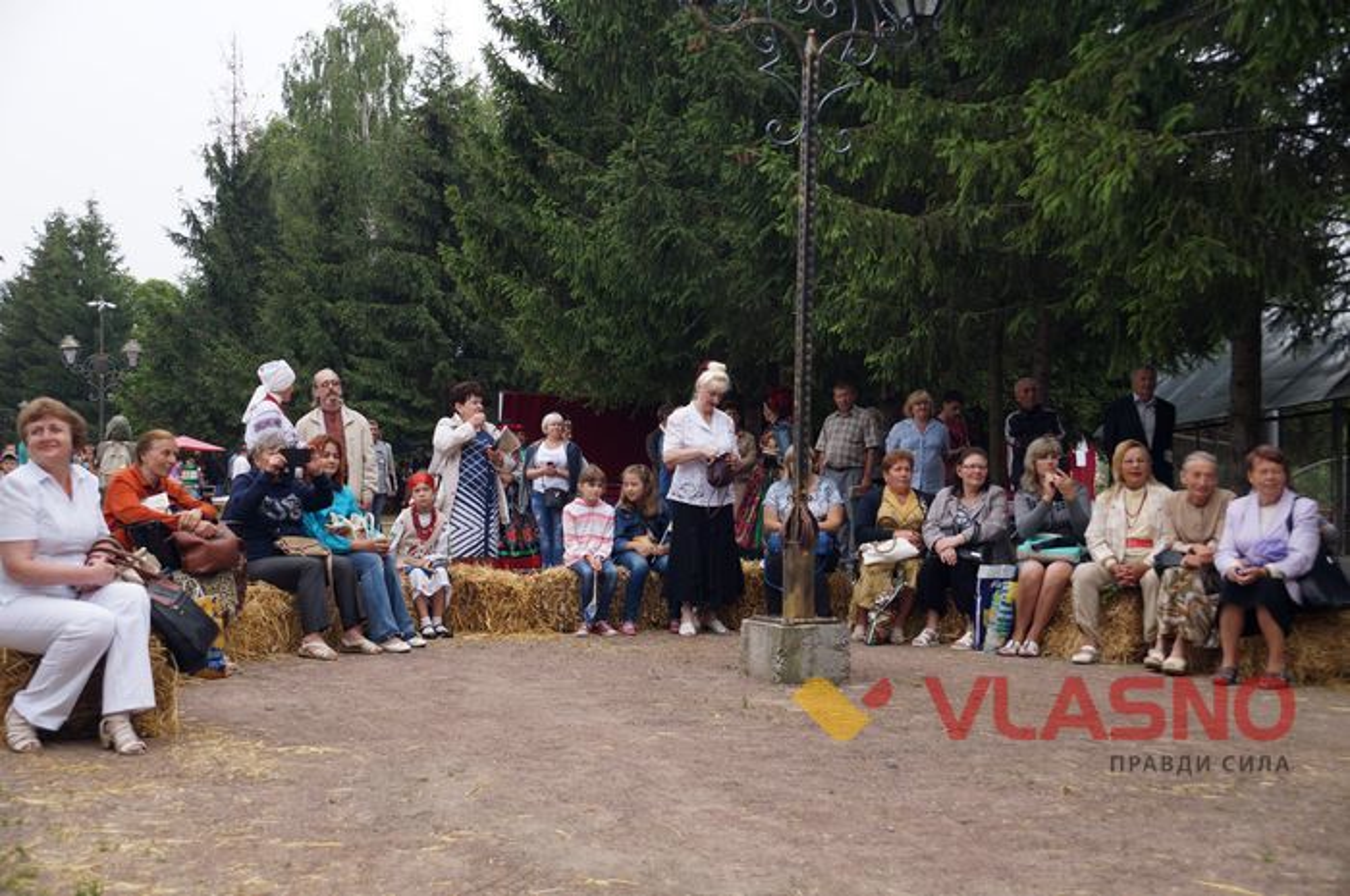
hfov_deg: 46.4
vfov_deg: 31.8
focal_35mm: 42
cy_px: 448
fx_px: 1573
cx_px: 675
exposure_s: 1/160
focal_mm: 28
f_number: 4
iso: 100
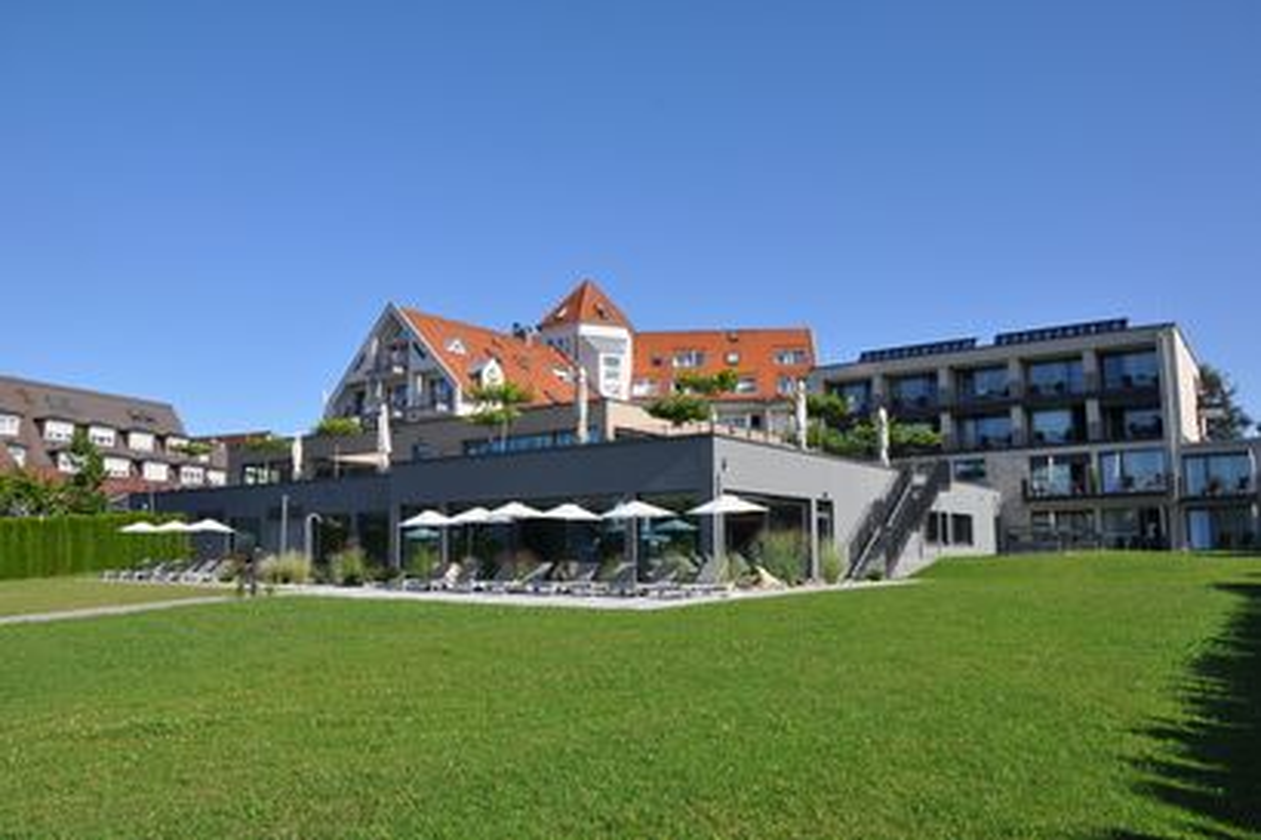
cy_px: 420
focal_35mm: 27
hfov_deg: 67.4
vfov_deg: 47.9
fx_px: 945
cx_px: 630
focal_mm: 18
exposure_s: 1/400
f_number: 10
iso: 200
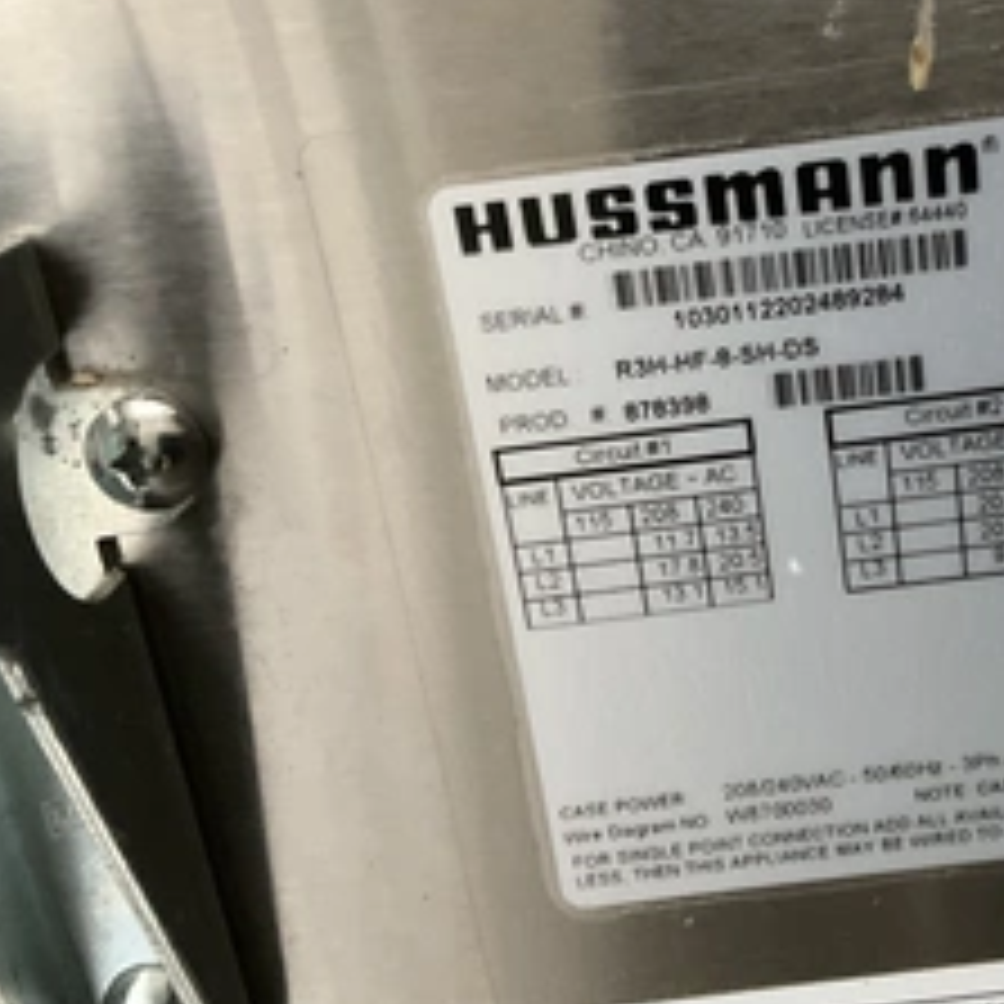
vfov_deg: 36.8
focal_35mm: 46
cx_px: 779
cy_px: 450
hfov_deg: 35.8
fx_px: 1509
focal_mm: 3
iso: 320
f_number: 1.8
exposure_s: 1/30
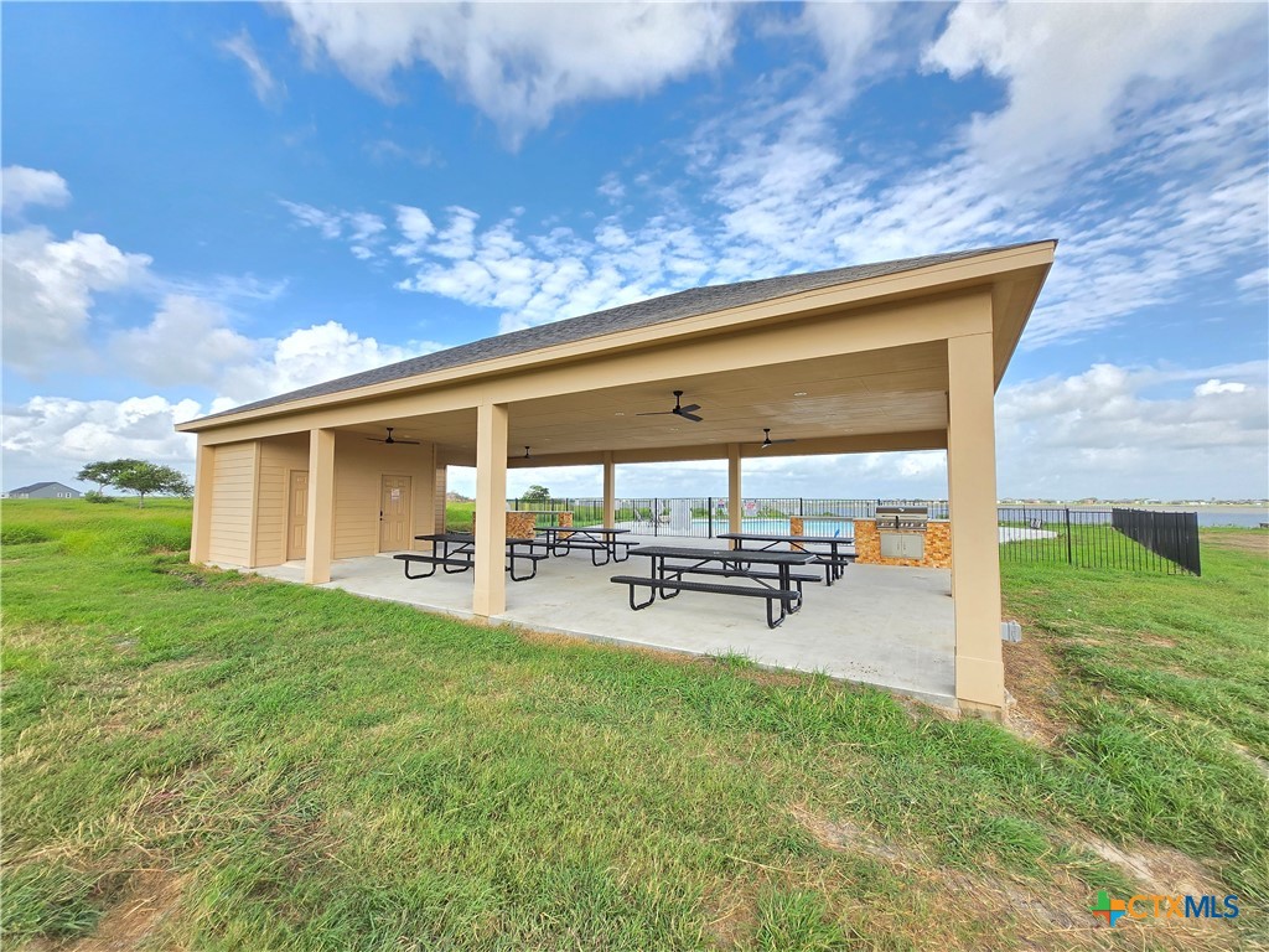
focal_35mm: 13
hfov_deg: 106.2
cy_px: 476
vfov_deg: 89.9
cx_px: 634
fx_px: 477
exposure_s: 1/419
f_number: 2.2
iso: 25
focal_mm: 1.7
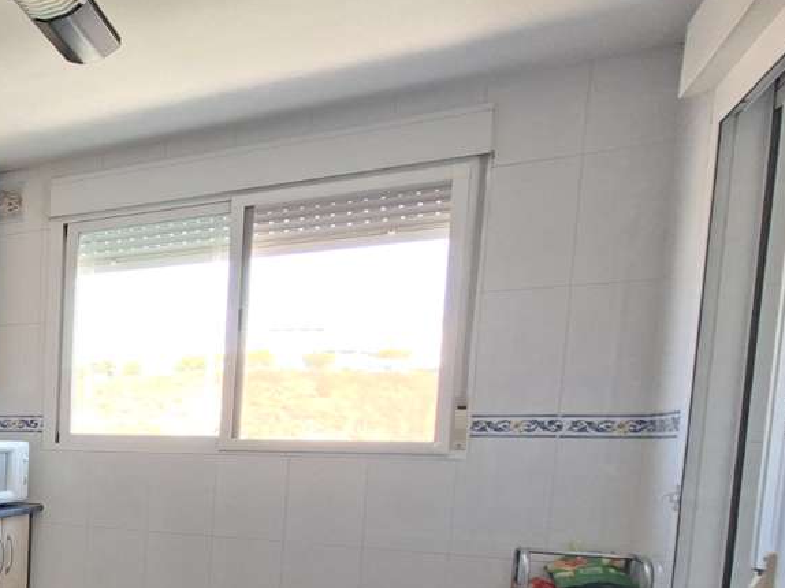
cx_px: -171
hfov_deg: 38.6
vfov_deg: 39.3
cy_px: 511
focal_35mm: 34
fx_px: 771
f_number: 2.2
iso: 80
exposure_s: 1/40
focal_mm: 1.74
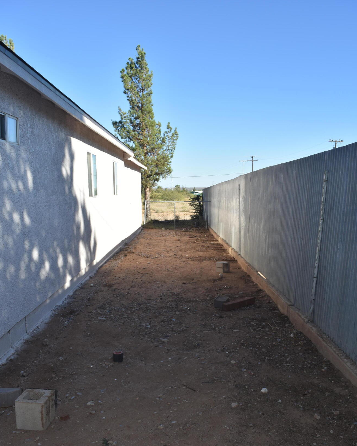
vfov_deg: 56.8
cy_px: 266
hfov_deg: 47.1
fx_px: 409
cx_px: 176
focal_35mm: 31
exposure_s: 1/200
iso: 100
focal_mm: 18
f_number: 7.1
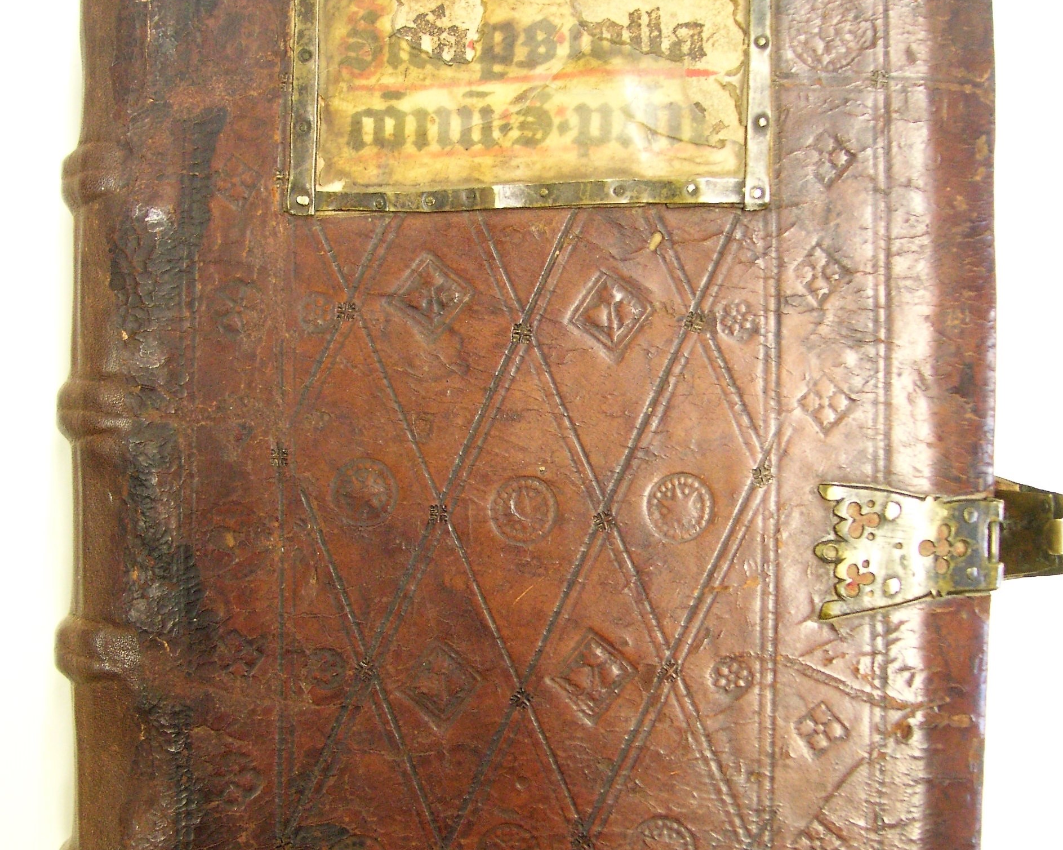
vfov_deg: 30.8
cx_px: 527
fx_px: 1541
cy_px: 508
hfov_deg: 38.1
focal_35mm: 49
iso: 100
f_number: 2.8
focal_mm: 6.1
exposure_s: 1/20
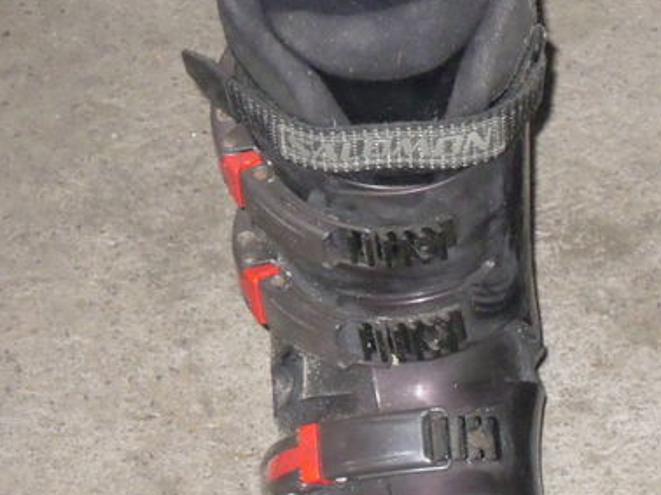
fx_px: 3740
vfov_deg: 7.6
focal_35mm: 196
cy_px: 364
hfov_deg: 10.1
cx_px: 553
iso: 800
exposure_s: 1/100
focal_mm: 13.2
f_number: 4.4
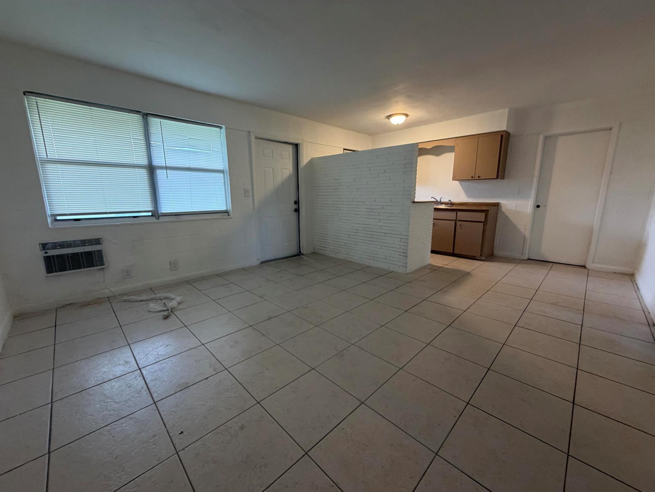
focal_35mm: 14
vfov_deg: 85.7
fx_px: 265
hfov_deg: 102.1
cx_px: 328
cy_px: 246
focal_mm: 2.22
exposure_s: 1/60
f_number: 2.2
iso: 250
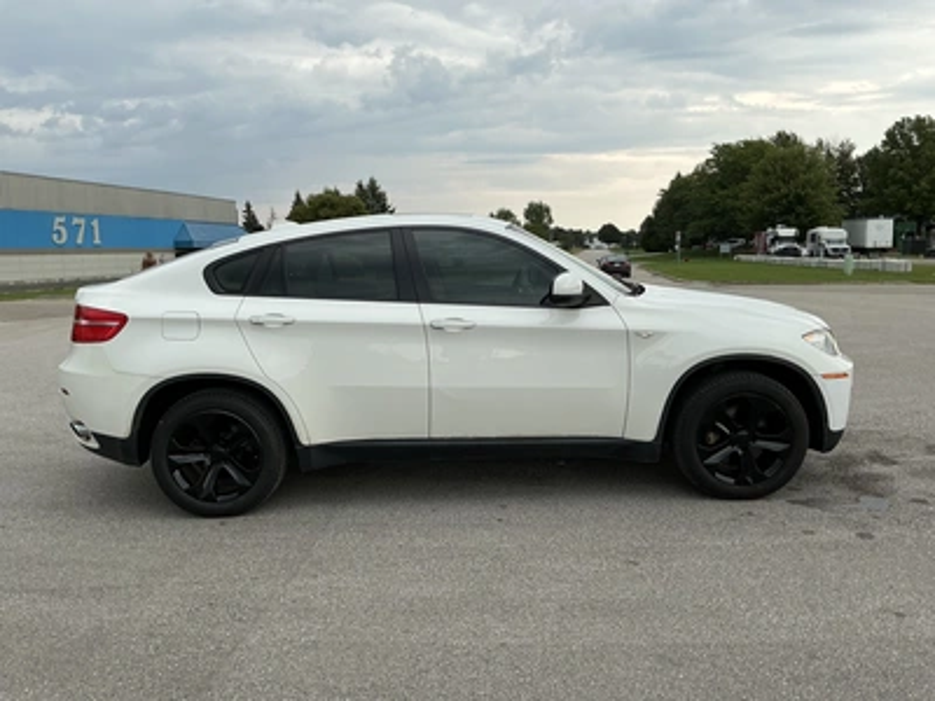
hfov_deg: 63.4
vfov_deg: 49.7
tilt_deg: -5.0
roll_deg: +0.0
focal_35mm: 28
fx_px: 756
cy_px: 350
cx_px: 468
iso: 25
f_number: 1.8
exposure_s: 1/461
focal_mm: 3
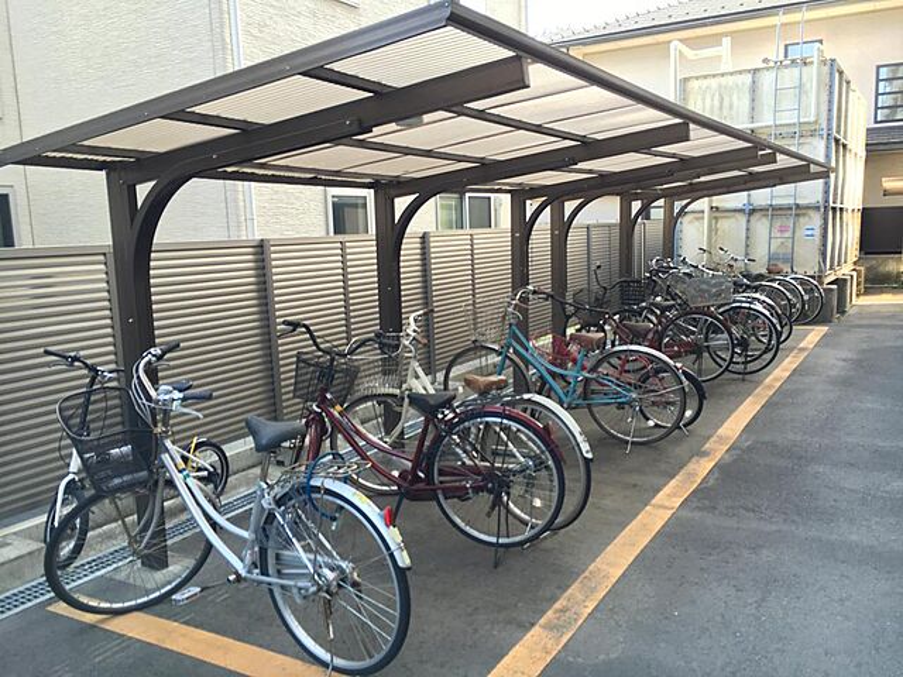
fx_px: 756
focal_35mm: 29
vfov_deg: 48.2
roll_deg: +2.0
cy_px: 338
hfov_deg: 61.7
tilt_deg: -8.5
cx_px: 452
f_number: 2.2
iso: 32
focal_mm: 4.15
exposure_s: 1/60
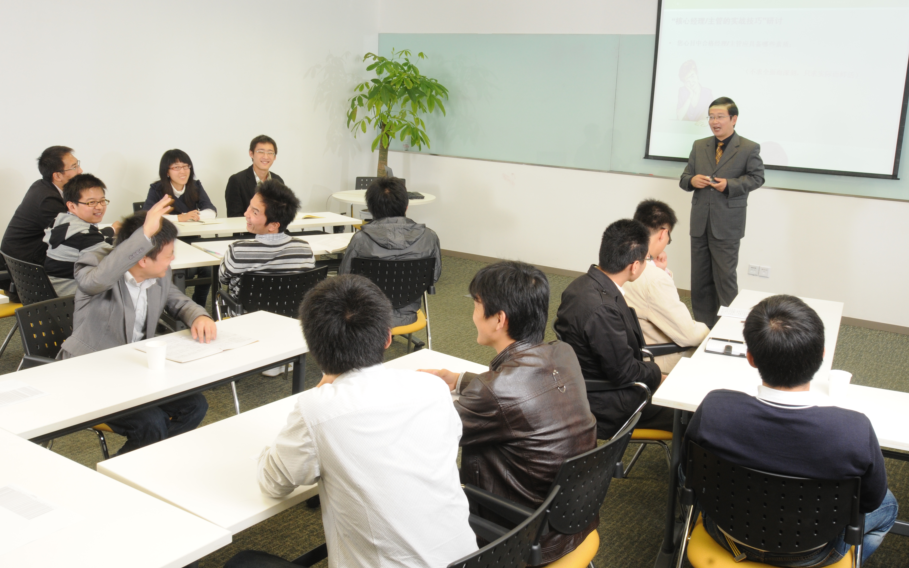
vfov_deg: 34.4
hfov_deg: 52.8
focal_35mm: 37
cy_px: 272
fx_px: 917
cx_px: 458
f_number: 13
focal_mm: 24
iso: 400
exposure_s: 1/8
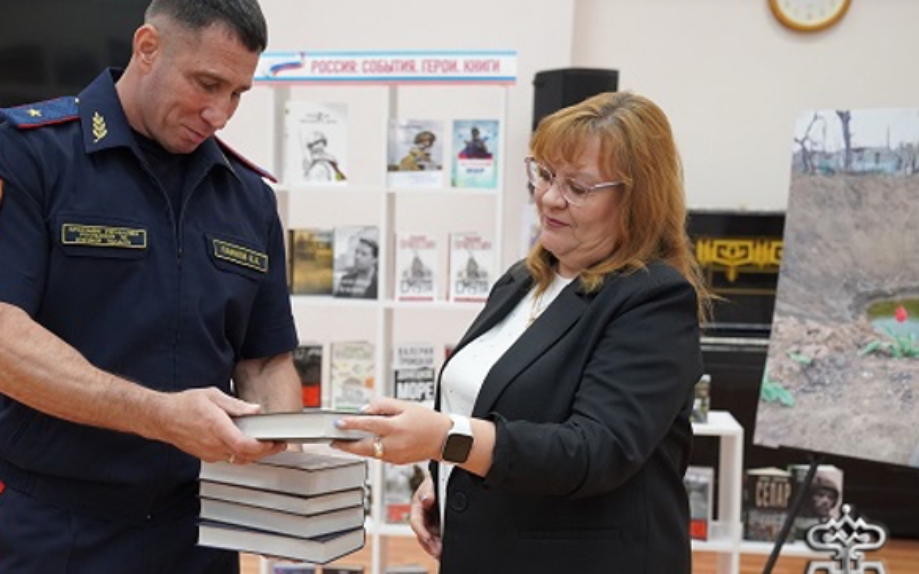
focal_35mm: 60
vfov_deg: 21.6
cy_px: 296
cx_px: 356
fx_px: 1502
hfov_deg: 33.9
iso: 4000
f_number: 4
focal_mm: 46
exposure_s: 1/160
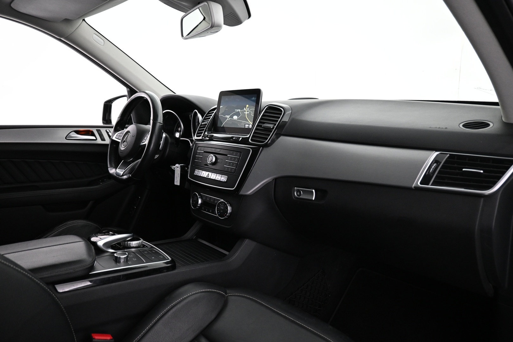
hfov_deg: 73.7
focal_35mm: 24
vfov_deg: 53.1
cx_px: 256
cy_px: 171
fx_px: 342
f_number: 3.5
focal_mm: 16
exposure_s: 1/30
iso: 1600
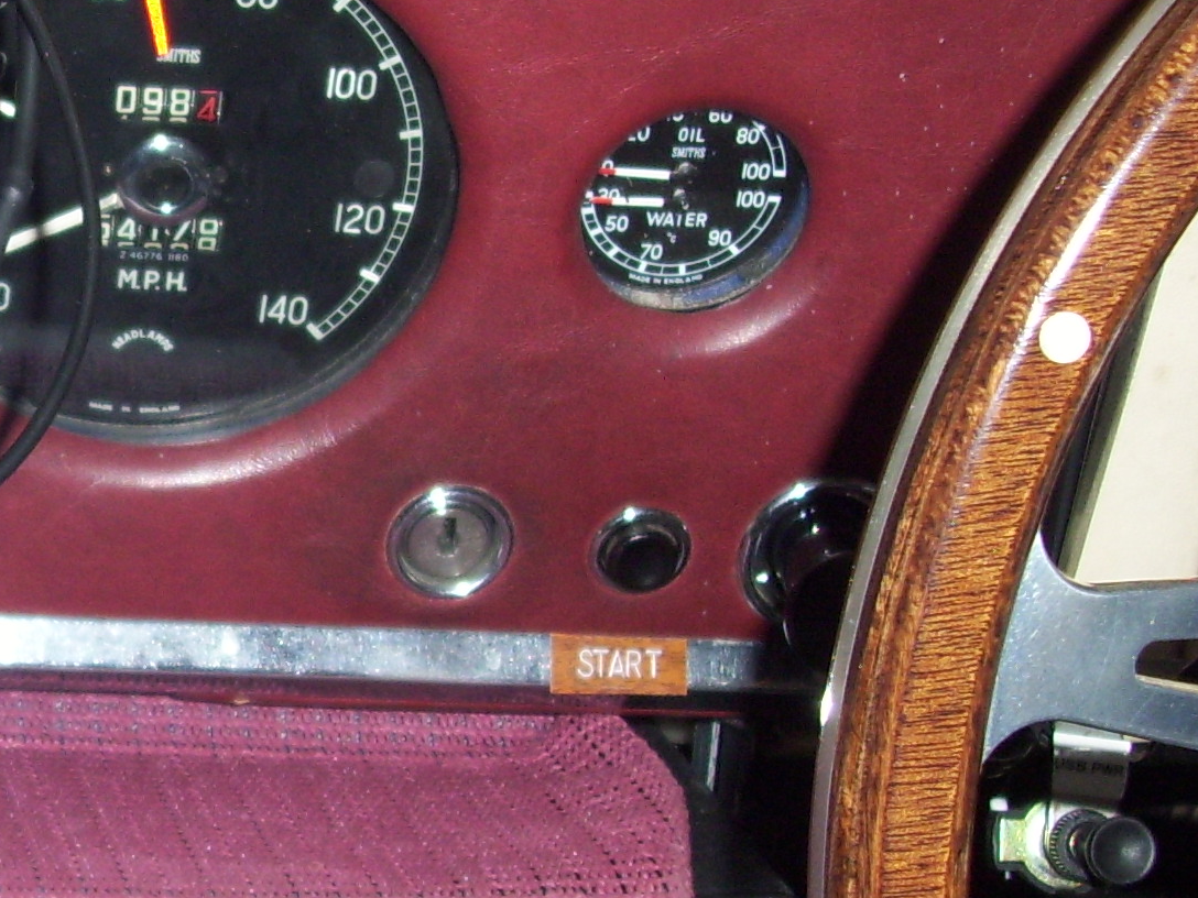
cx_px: -43
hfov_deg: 18.5
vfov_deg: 14.2
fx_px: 3565
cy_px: 780
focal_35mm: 103
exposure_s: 1/40
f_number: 2.9
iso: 80
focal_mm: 5.7
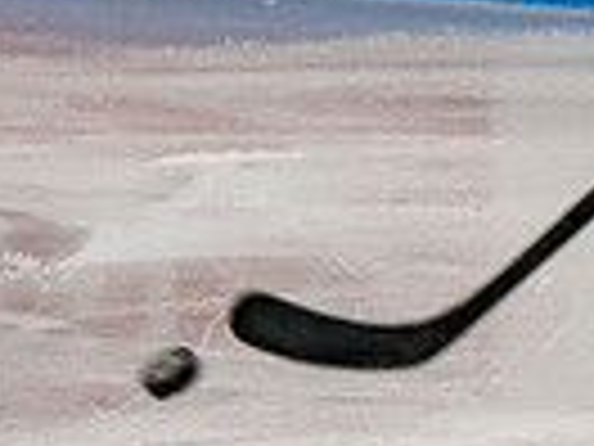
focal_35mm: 1397
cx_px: 1331
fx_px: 23972
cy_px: -208
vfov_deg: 1.1
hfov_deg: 1.4
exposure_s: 1/800
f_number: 3.2
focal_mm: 175
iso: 640
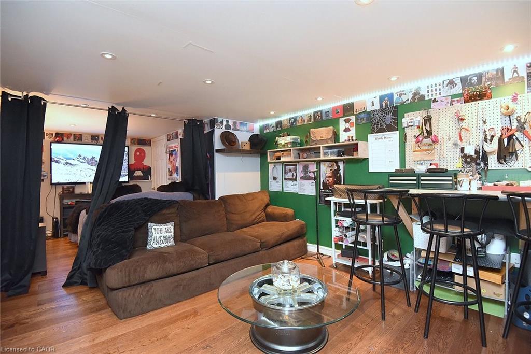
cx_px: 266
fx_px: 236
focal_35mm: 16
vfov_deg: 73.8
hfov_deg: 96.7
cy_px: 177
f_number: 4
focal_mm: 16
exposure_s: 1/60
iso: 3200
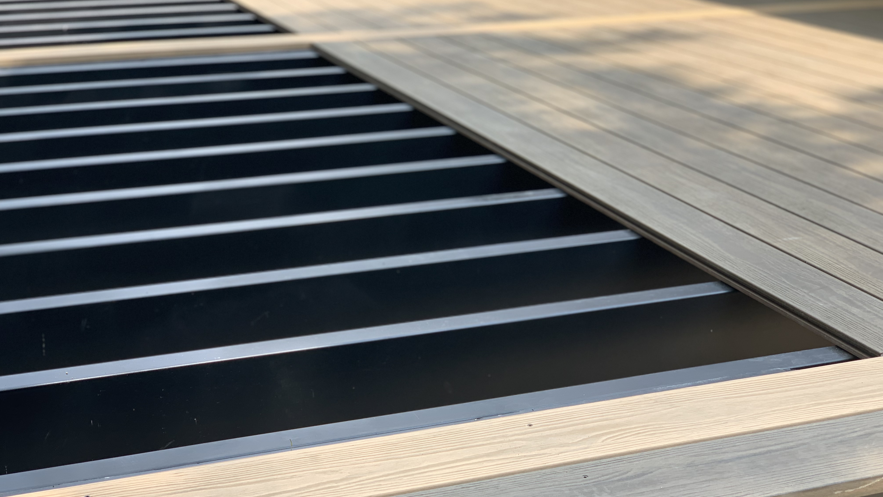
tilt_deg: -18.7
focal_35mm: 57
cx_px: 443
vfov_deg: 21.1
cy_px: 295
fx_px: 1335
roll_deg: -0.9
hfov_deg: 36.6
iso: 16
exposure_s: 1/221
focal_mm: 6
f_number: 2.4
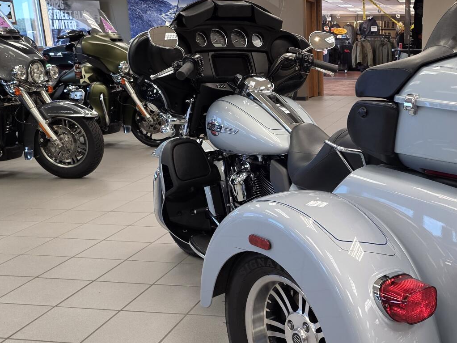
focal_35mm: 45
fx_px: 594
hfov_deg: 40.5
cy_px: 239
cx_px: 357
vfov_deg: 31.8
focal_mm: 6.25
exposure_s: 1/120
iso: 200
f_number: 1.7
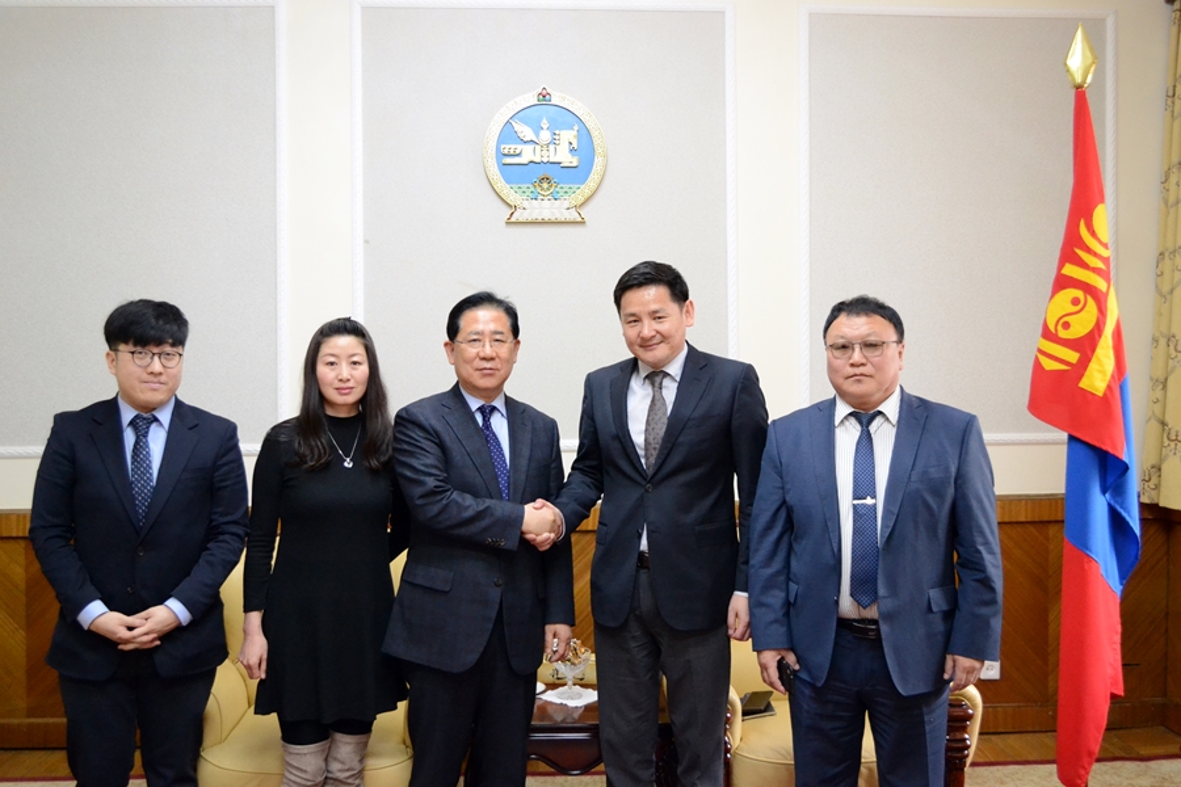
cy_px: 394
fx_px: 1181
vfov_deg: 36.9
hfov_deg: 53.1
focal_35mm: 36
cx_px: 590
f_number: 4
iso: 2500
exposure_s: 1/60
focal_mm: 24
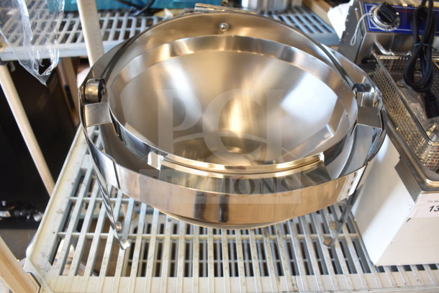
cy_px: 146
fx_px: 329
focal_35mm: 27
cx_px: 220
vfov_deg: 48.0
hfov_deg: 67.4
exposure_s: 1/30
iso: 500
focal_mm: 18
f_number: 3.5
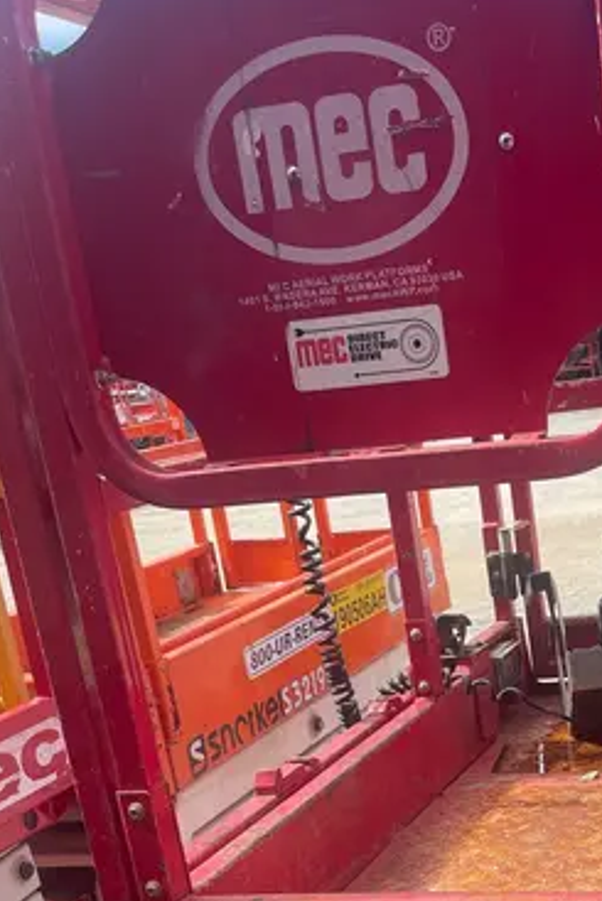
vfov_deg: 34.8
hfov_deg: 24.3
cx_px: 555
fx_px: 1353
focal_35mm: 54
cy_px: 809
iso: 32
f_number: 1.6
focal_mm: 4.2
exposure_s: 1/882
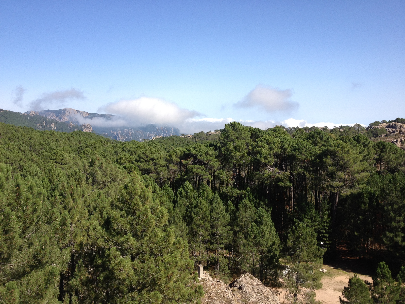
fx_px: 409
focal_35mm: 35
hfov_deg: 52.6
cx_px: 202
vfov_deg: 40.7
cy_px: 152
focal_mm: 4.28
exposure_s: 1/1314
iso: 64
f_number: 2.4
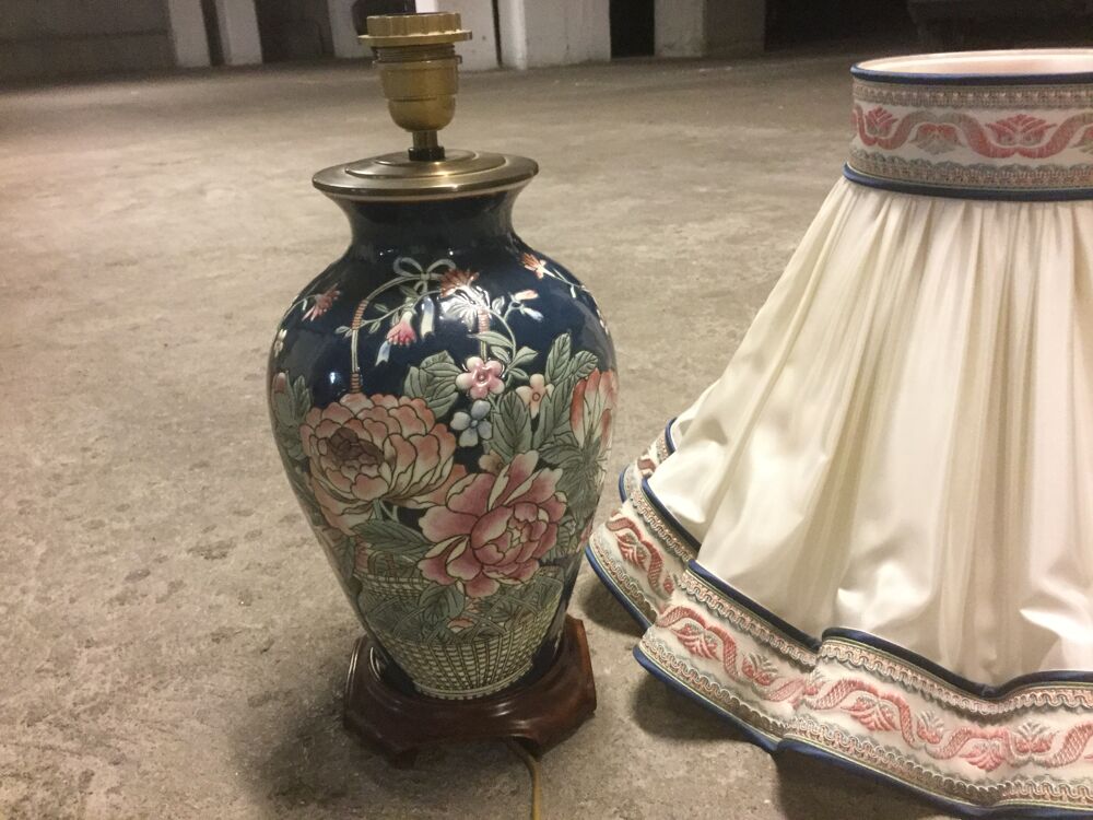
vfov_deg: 45.4
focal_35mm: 31
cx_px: 546
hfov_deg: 58.4
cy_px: 410
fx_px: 979
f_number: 2.4
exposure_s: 1/20
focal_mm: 3.3
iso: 200
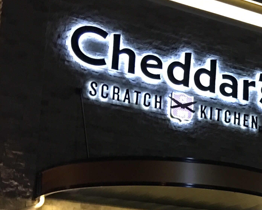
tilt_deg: +11.0
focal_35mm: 82
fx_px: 636
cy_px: 220
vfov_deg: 18.1
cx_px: 289
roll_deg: -1.3
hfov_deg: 22.0
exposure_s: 1/4
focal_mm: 4.15
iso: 50
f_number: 2.2
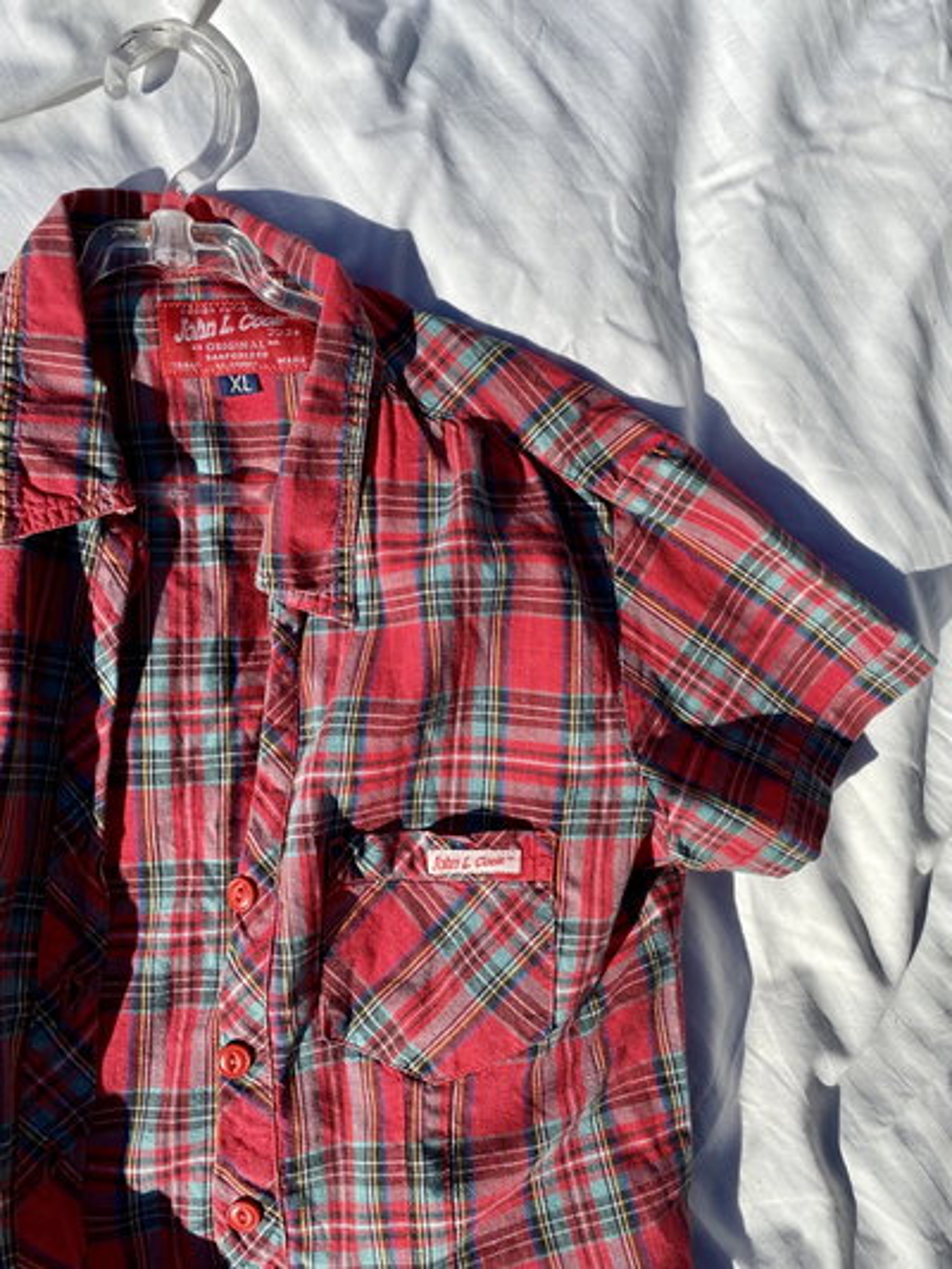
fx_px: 953
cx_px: 476
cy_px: 634
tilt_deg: -79.8
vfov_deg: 67.3
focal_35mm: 26
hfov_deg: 53.1
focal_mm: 4.25
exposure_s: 1/4808
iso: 32
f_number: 1.8
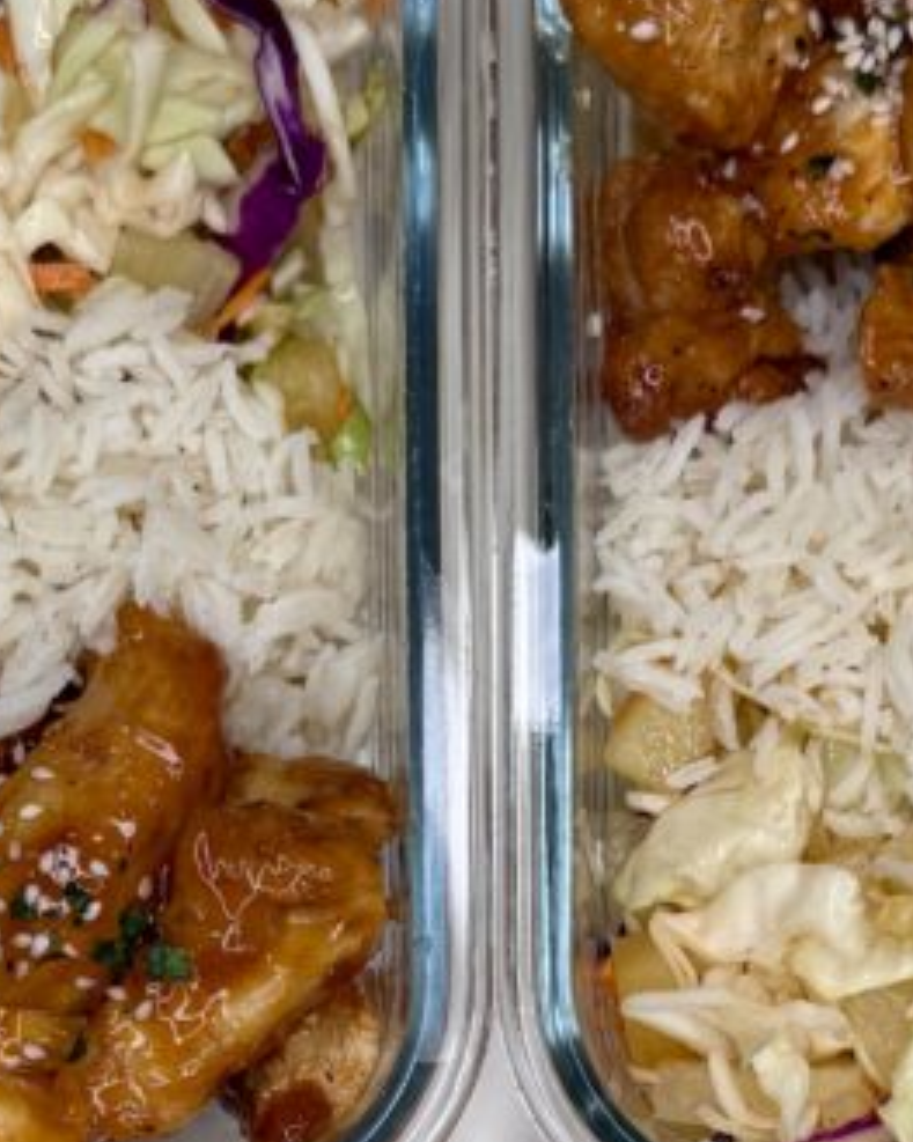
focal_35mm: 73
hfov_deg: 21.0
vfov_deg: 24.4
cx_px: 503
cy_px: 1253
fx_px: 2467
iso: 64
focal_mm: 6.76
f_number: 1.78
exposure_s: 1/263
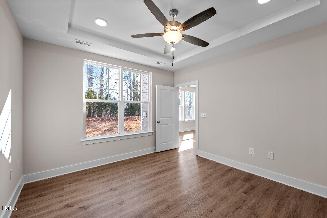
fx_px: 127
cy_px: 109
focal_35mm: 14
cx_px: 164
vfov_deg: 81.2
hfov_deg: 104.3
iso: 400
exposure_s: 1/20
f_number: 7.1
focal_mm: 14
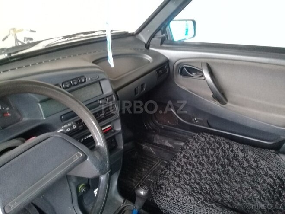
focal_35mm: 31
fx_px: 255
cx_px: 142
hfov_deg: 58.4
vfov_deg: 45.4
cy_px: 107
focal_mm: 3.3
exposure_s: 1/17
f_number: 2.2
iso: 320
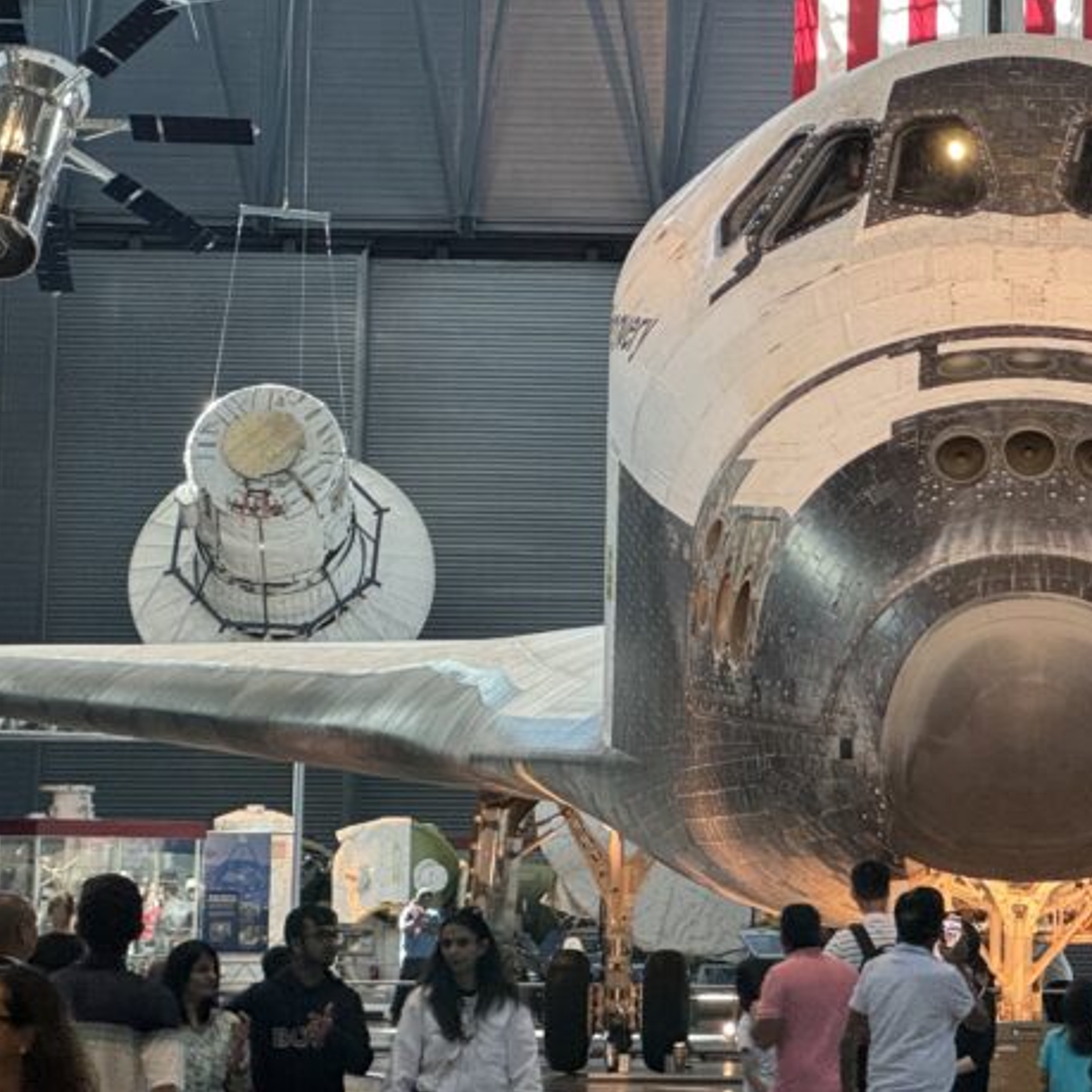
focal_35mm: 152
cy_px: 374
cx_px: 1104
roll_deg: -1.0
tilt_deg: +6.5
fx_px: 5425
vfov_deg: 11.5
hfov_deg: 11.4
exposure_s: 1/60
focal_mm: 9
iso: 400
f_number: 2.8
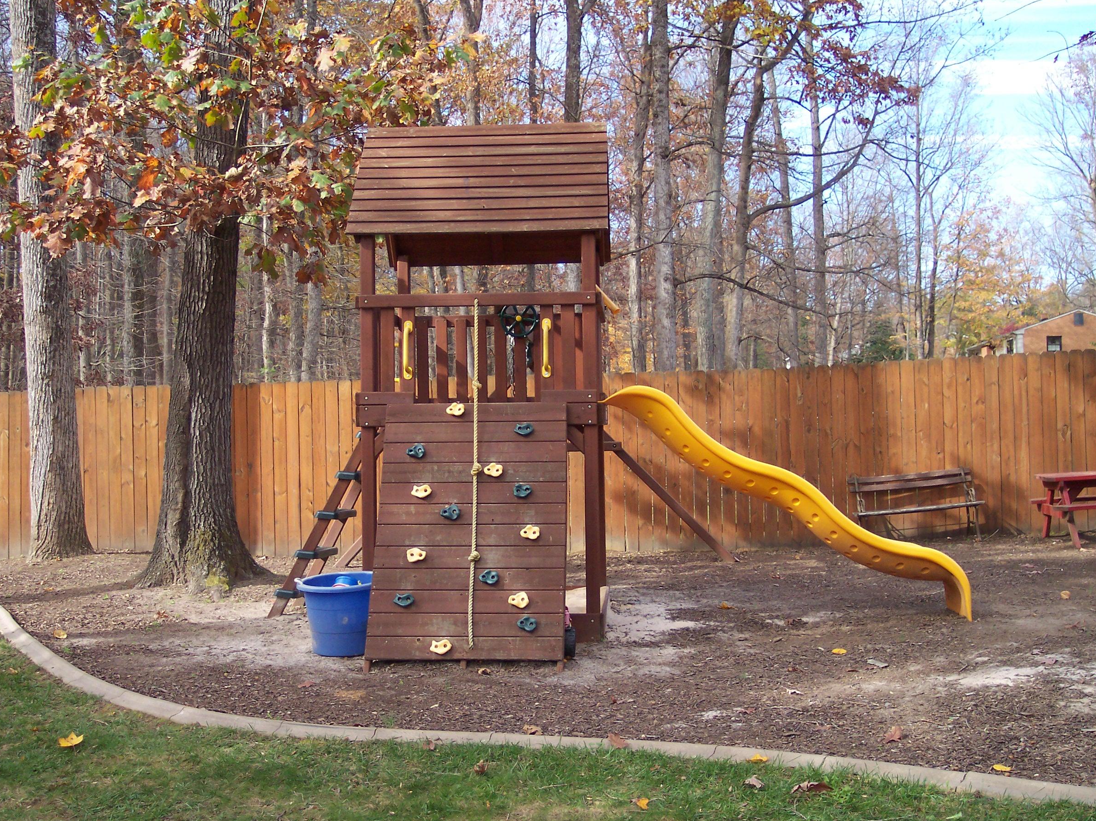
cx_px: 556
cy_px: 409
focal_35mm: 41
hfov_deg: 45.8
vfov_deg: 35.1
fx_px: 1298
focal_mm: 8
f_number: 2.8
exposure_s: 1/350
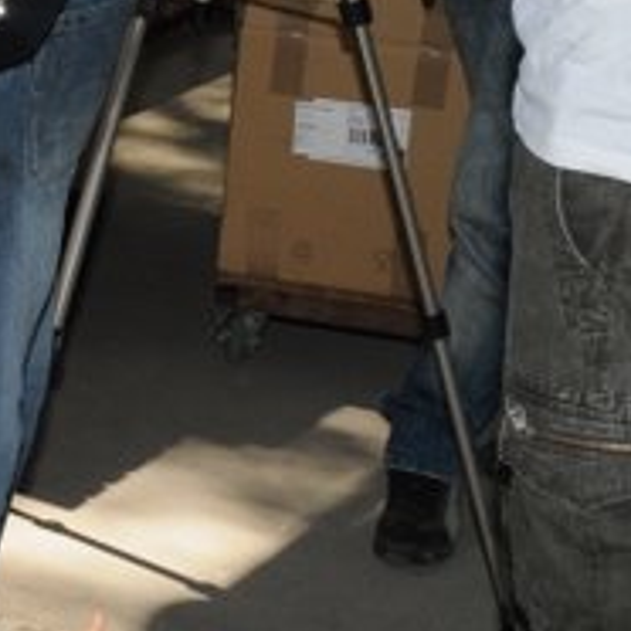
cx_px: -370
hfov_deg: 12.3
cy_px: -112
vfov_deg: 12.8
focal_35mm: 133
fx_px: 2750
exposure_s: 1/200
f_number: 8
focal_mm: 19
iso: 400
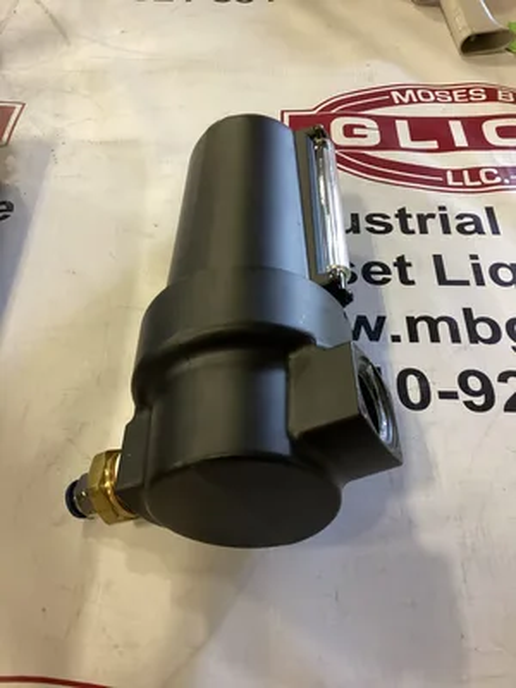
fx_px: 616
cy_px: 344
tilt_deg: -53.6
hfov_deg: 45.4
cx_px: 258
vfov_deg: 58.4
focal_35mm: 31
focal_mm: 3.3
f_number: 2.4
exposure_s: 1/33
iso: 320
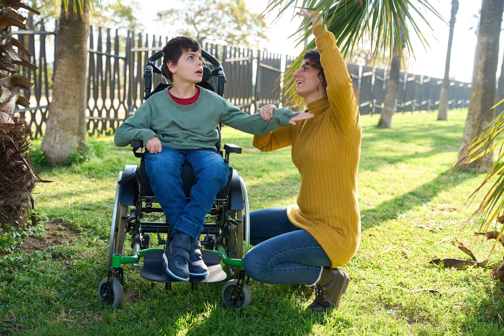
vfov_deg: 34.2
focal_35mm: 39
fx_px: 546
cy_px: 168
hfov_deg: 49.6
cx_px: 252
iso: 100
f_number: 2.8
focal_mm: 39
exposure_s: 1/250
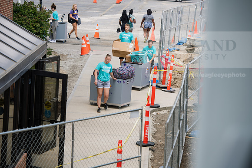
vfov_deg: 10.2
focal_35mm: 135
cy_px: 84
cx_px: 126
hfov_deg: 15.2
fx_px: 945
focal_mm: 135
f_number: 4
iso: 100
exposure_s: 1/400
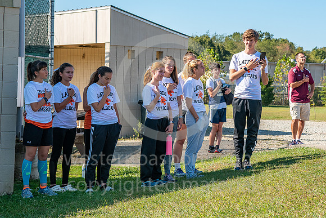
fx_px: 929
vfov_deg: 13.4
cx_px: 166
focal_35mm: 103
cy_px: 96
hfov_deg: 19.9
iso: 360
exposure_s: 1/1250
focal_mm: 78
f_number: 5.6
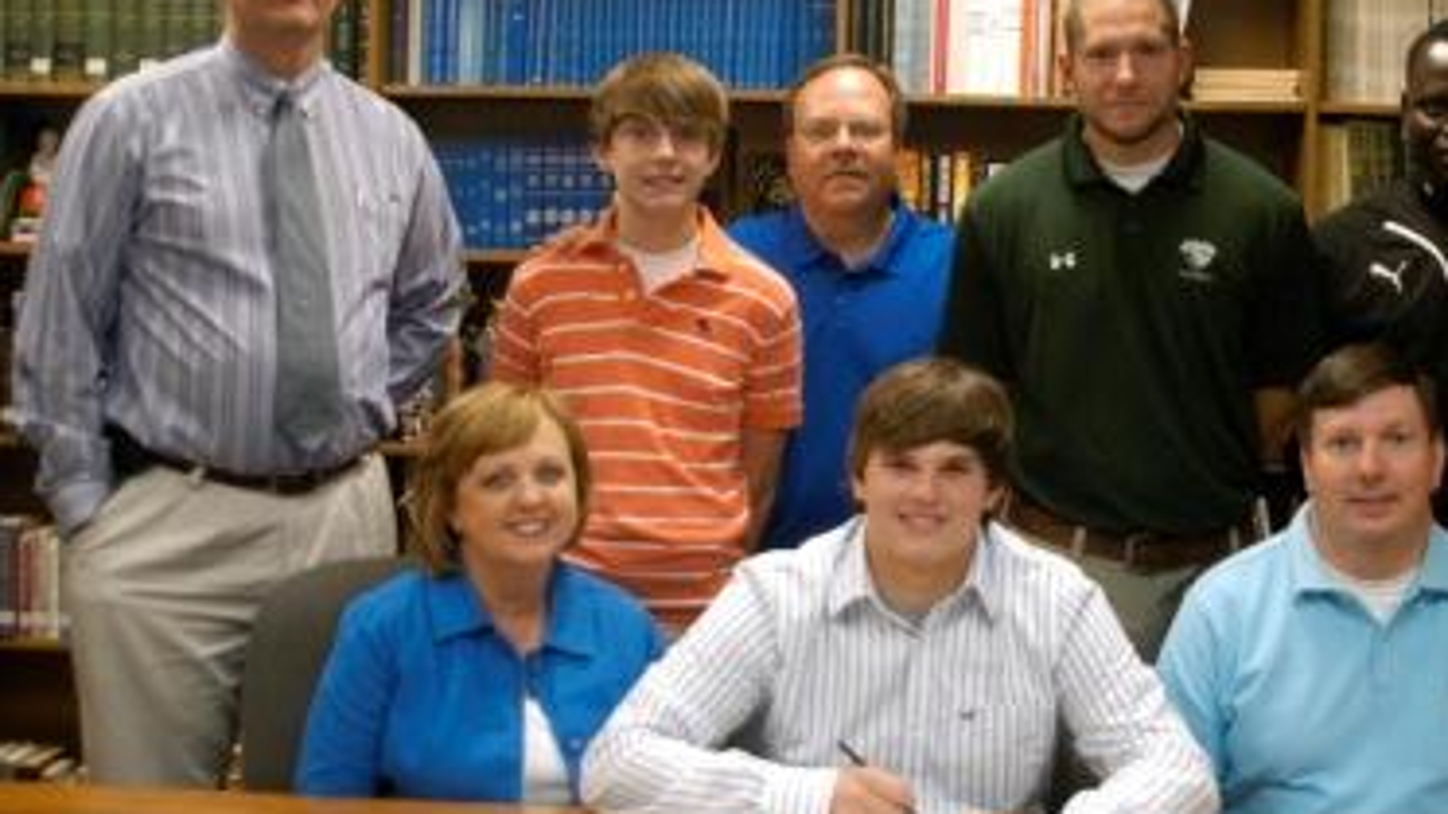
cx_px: 868
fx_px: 2034
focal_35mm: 53
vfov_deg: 22.6
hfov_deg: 39.0
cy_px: 319
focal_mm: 28
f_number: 3.5
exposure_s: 1/80
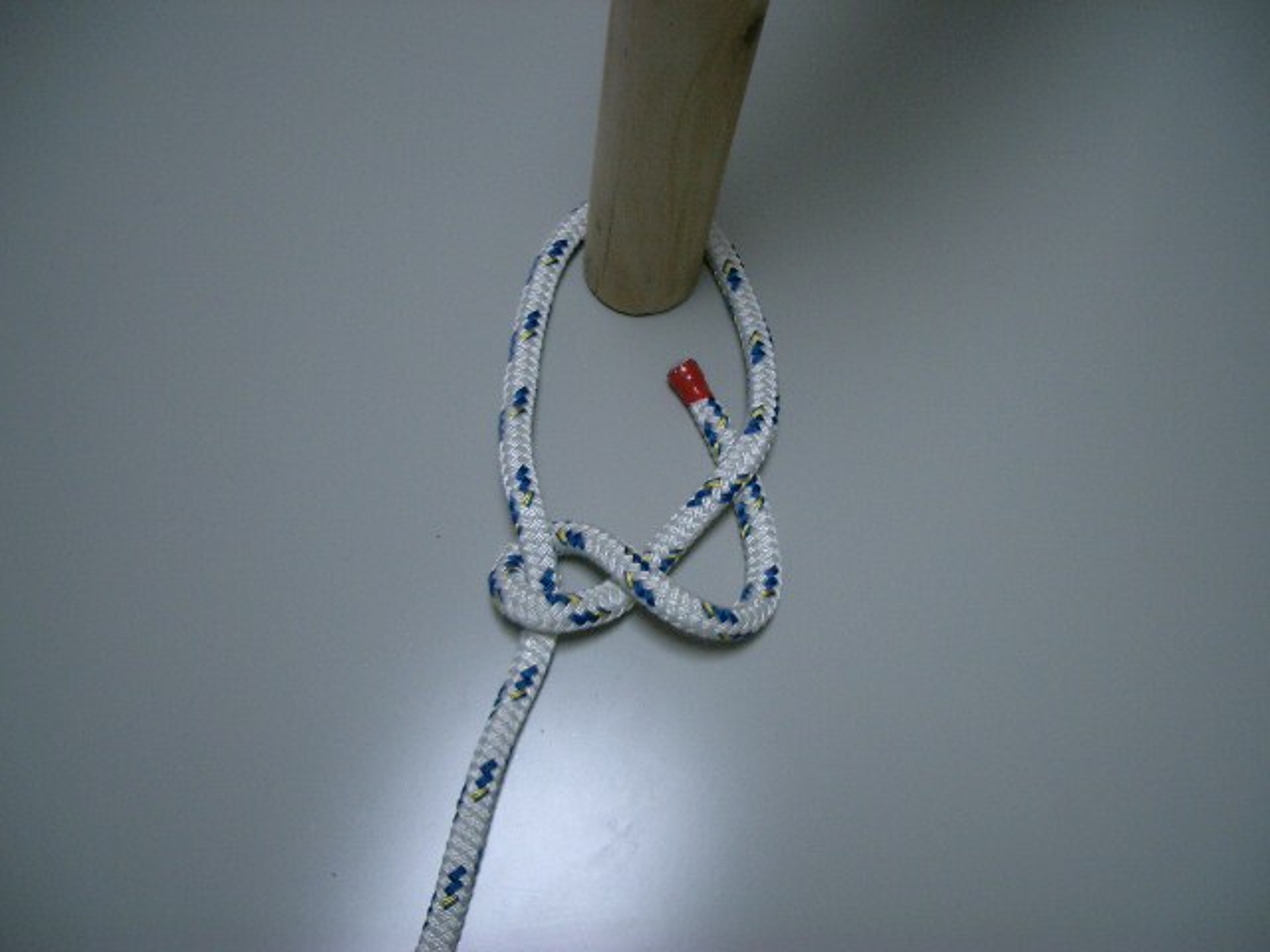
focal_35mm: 35
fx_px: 1284
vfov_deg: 40.7
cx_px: 635
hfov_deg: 52.6
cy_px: 476
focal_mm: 5.8
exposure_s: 1/50
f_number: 2.6
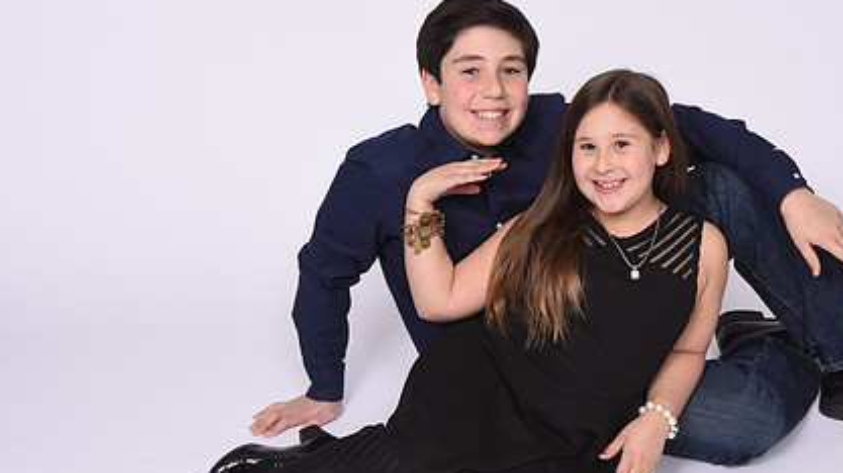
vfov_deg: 17.2
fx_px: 1564
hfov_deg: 30.0
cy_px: 246
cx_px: 548
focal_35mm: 70
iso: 320
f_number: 11
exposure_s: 1/160
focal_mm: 48
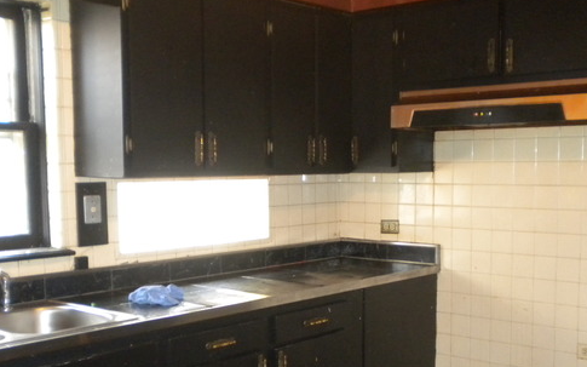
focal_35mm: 49
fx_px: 784
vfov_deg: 26.1
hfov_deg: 41.1
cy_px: 253
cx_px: 305
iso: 400
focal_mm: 6.3
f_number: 3.1
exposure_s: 1/30
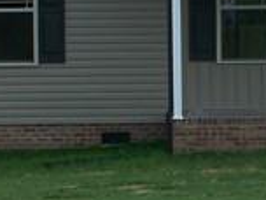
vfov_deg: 6.1
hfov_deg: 8.1
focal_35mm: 243
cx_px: 203
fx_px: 1867
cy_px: 140
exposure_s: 1/250
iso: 64
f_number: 5
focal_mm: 7.54
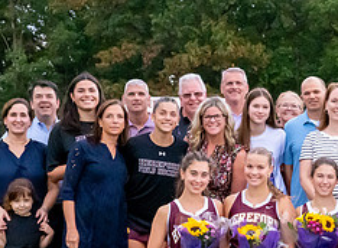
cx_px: 446
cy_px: 207
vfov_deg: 11.2
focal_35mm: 130
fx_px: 1260
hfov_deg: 14.6
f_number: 7.1
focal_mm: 41
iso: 16000
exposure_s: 1/1600
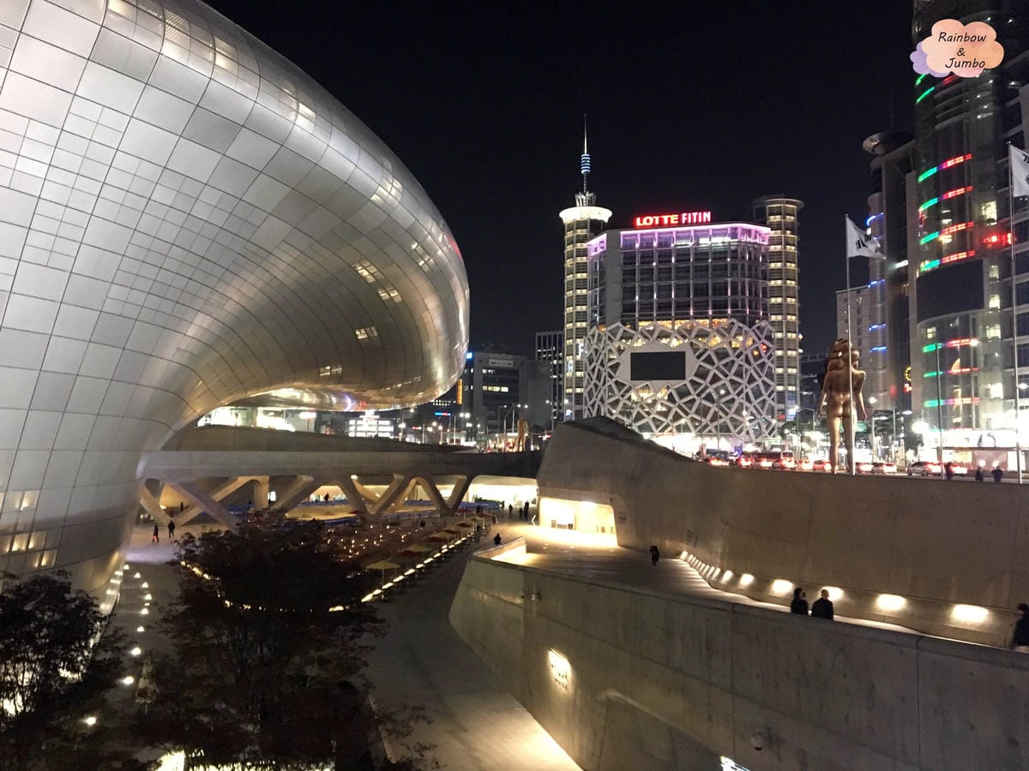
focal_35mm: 29
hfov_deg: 61.7
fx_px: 862
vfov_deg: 48.2
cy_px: 386
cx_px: 514
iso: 640
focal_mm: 4.15
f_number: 2.2
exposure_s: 1/15
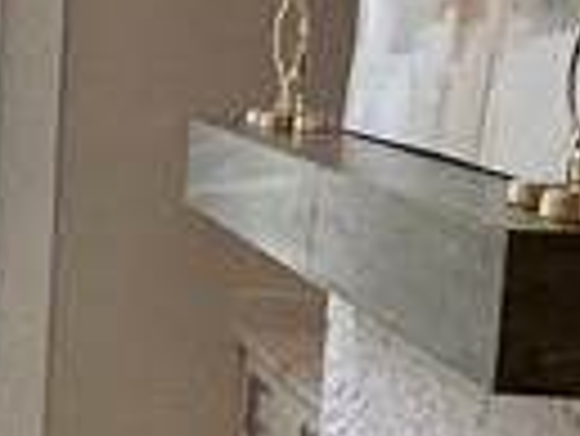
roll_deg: +1.2
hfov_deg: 11.9
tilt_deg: -6.4
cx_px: -1034
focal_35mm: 111
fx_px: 1862
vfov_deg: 13.4
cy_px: 234
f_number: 2.2
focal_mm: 2.22
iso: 100
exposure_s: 1/100
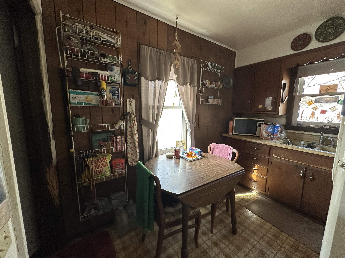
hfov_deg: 102.1
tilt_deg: -6.9
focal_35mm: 14
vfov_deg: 85.7
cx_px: 172
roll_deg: -0.1
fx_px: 140
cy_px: 129
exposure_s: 1/99
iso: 250
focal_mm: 2.22
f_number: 2.2
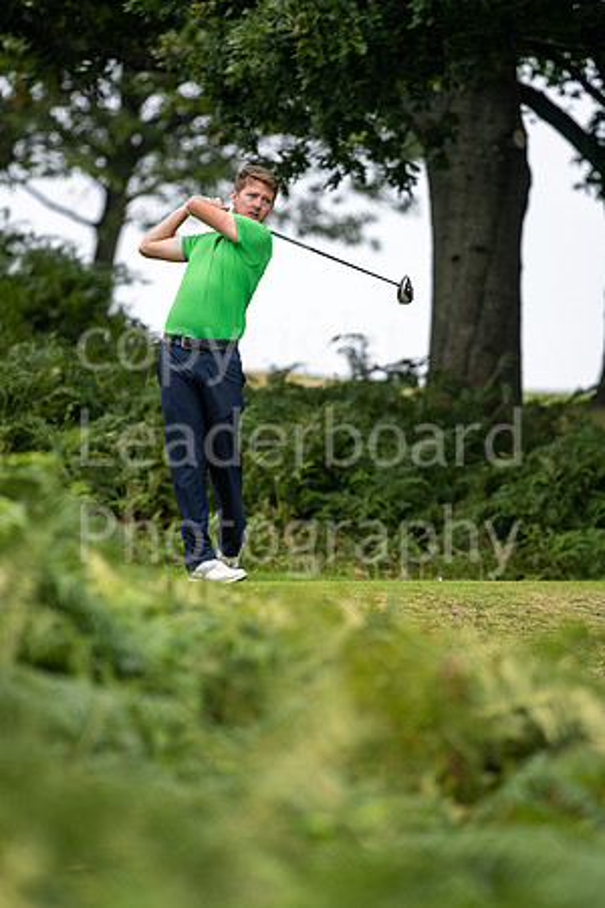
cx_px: 302
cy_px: 454
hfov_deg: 4.6
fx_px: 7562
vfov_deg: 6.9
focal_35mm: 300
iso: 160
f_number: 5
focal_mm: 300
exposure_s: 1/500
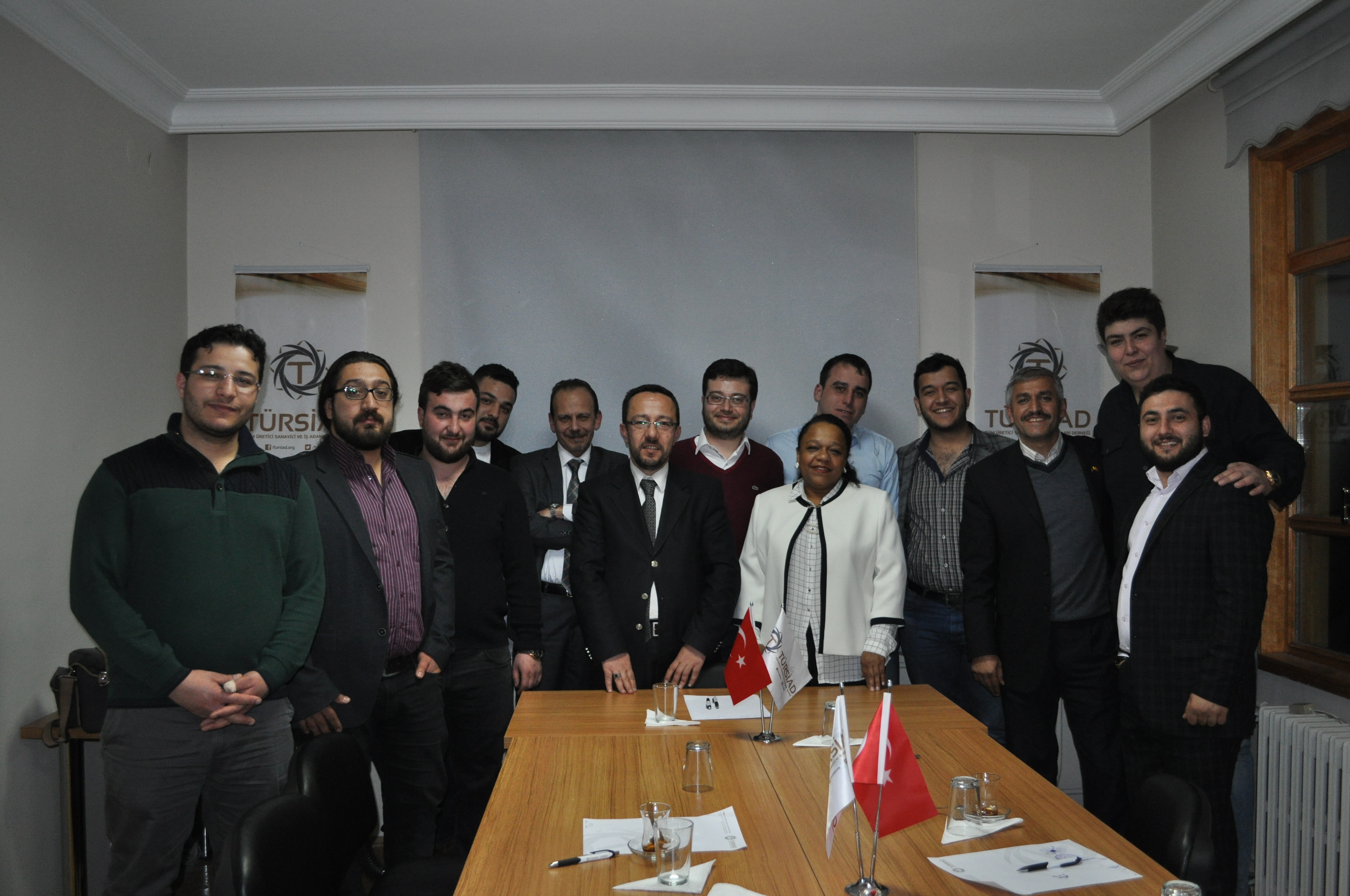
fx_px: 1236
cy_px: 448
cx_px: 675
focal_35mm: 33
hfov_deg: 57.3
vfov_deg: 39.9
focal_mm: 22
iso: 800
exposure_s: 1/60
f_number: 3.8
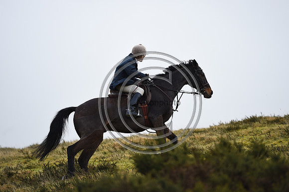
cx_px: 144
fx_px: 1605
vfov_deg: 6.9
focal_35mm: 200
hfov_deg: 10.3
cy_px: 96
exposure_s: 1/800
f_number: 3.5
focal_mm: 200
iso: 180
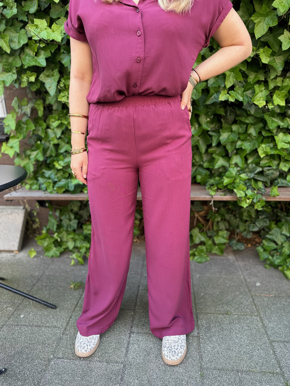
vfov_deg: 71.6
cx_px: 145
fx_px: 268
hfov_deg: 56.8
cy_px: 193
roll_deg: +1.1
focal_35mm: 24
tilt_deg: -16.6
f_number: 1.78
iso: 80
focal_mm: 6.86
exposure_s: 1/121
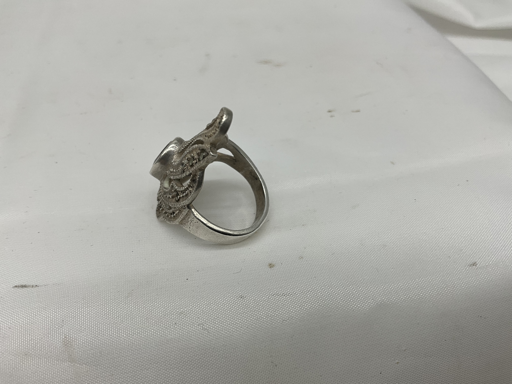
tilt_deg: -43.2
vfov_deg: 48.2
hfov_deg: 61.7
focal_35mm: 29
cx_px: 256
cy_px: 192
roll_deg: -0.5
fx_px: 429
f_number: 1.8
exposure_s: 1/149
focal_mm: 3
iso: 20
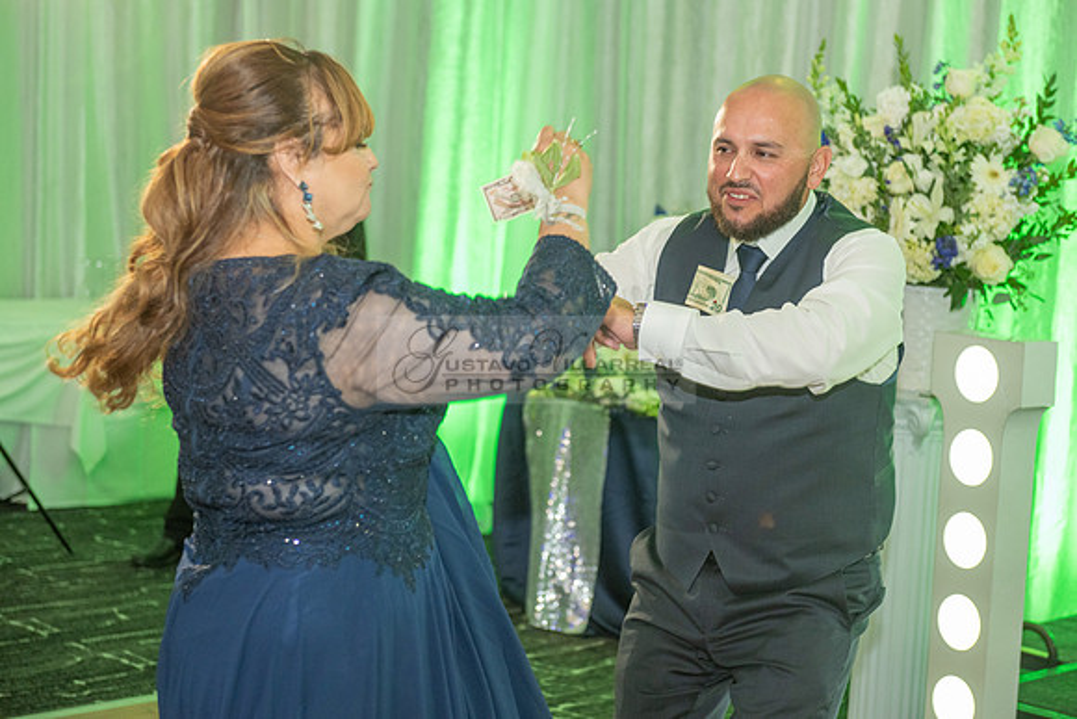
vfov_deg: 21.9
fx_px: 1855
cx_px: 538
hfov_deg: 32.4
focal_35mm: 62
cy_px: 360
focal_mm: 62
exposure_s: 1/125
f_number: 3.5
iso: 1600
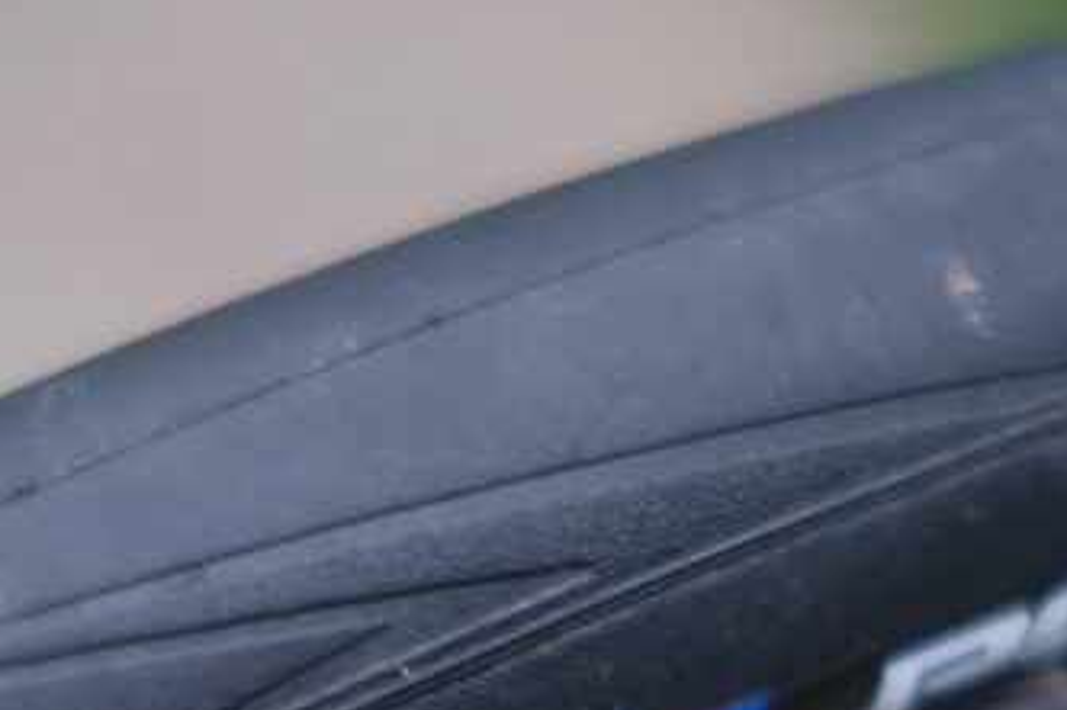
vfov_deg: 12.4
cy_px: 827
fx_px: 3199
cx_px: 665
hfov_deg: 18.9
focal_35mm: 108
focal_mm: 23
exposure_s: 1/170
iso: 160
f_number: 2.2
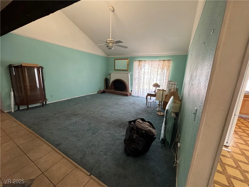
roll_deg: -2.4
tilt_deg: -12.0
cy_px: 94
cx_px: 124
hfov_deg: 102.1
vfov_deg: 85.7
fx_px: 101
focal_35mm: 14
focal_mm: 2.22
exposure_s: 1/120
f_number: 2.2
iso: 320
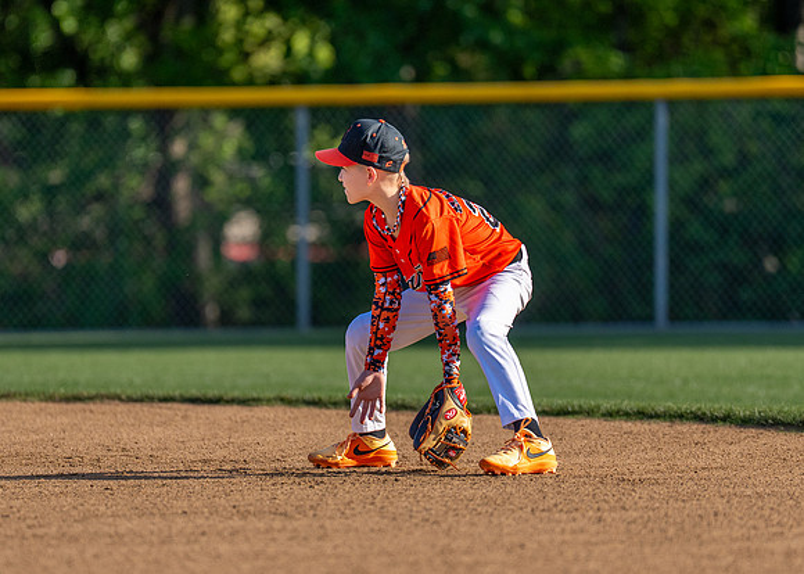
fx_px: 8753
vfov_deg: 3.8
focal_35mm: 383
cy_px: 314
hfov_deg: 5.3
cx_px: 367
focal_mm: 200
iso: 160
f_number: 2.8
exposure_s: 1/3200
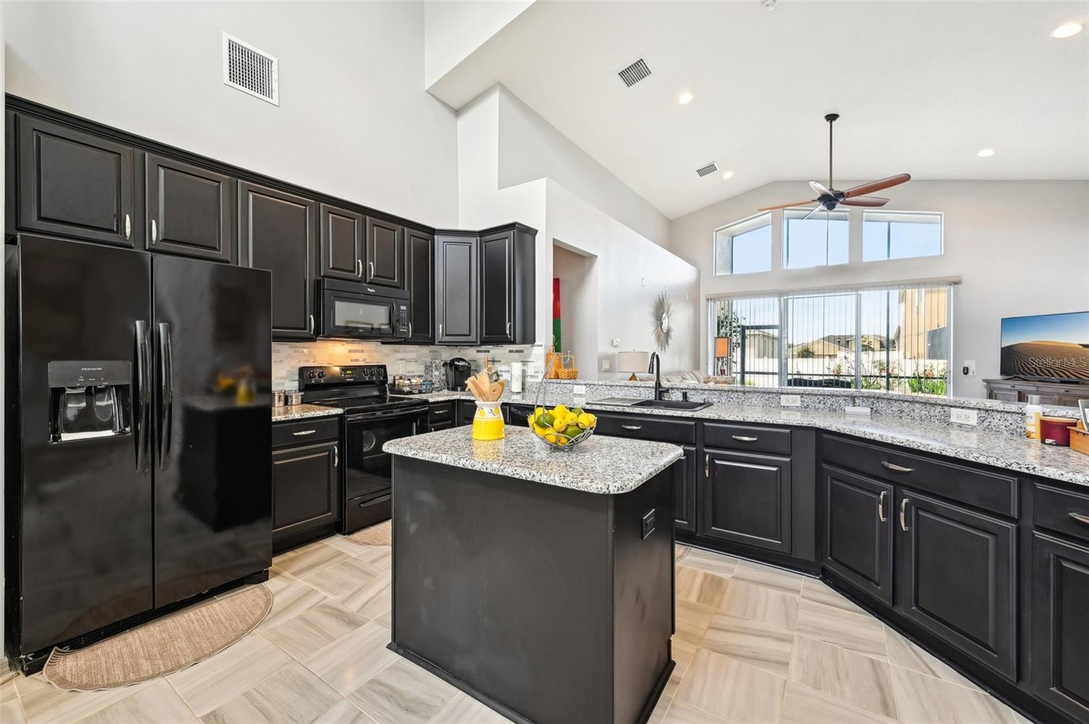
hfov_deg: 104.3
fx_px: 423
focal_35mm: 14
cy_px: 362
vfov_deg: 81.1
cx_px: 544
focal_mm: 14
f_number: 8
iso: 400
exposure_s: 1/8
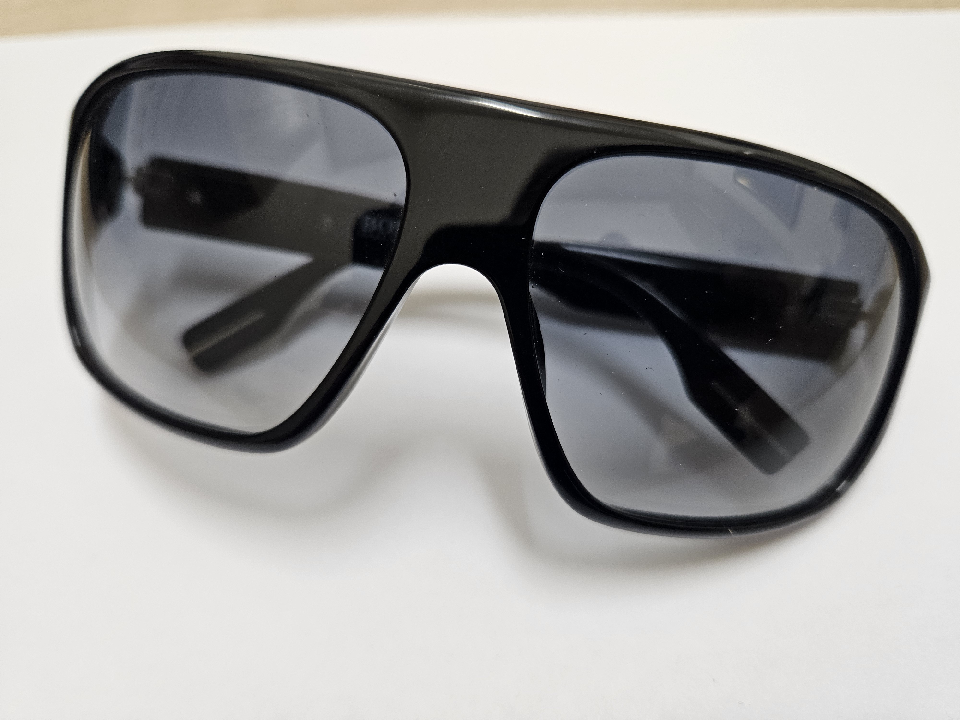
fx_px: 638
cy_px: 360
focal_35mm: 23
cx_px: 480
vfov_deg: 58.9
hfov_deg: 73.9
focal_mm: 5.4
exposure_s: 1/100
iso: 250
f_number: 1.8
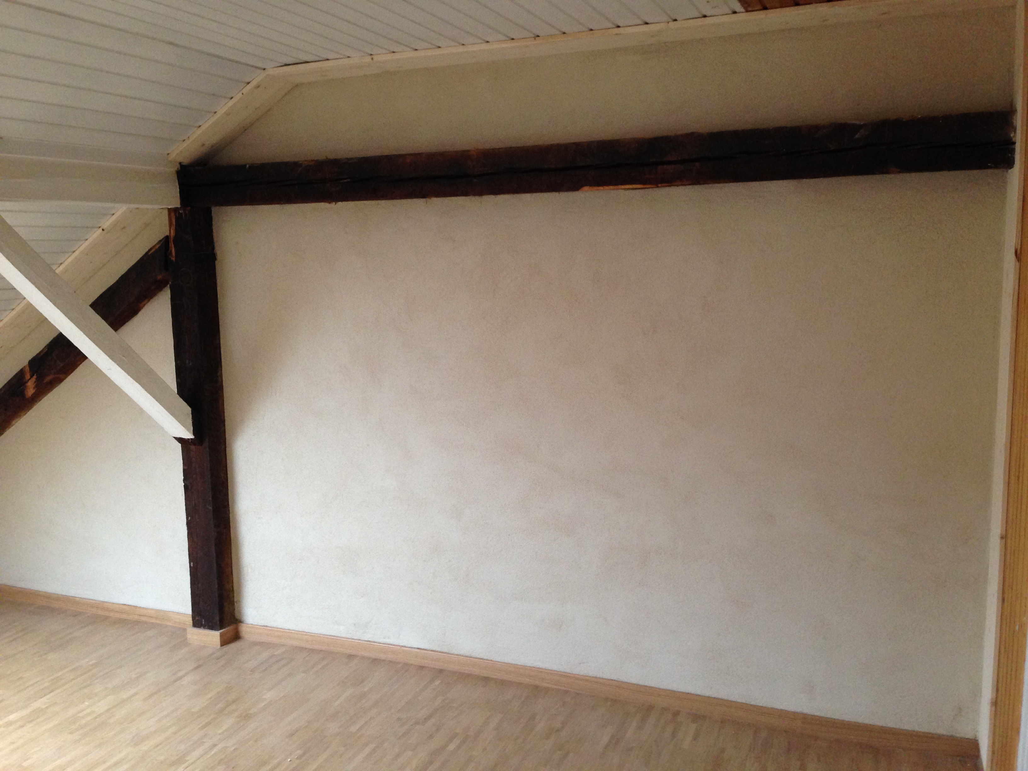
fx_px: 980
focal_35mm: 33
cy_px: 386
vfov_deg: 42.9
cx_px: 514
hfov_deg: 55.4
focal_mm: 4.12
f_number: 2.4
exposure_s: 1/20
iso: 200
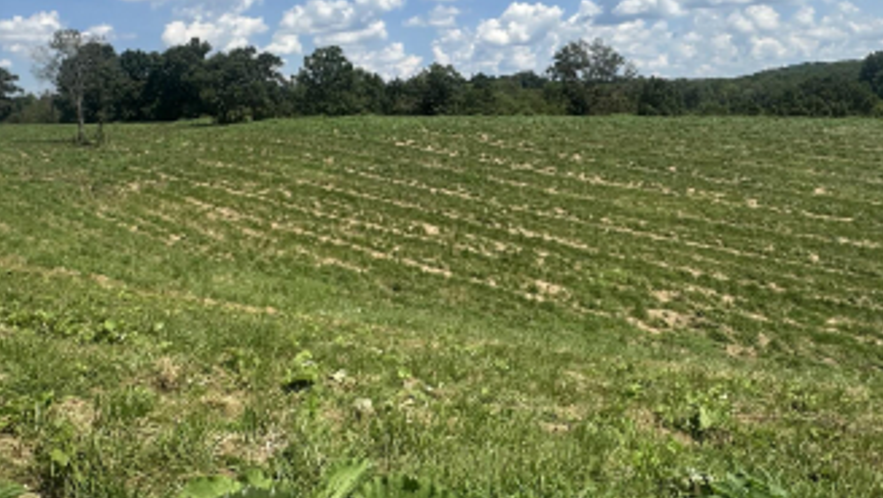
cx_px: 435
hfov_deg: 62.6
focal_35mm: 31
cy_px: 83
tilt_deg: +2.4
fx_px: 726
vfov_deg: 36.3
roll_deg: +2.2
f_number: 2.2
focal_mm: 2.22
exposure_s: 1/3040
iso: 50
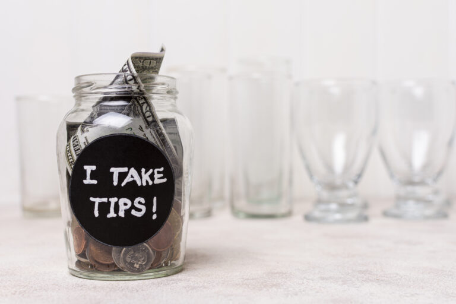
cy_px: 152
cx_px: 228
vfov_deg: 25.8
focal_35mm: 52
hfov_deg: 37.9
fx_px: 665
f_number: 4
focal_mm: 35
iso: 100
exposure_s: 1/125
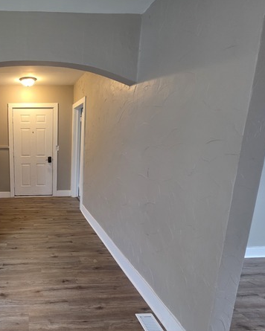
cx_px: 35
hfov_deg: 61.7
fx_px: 186
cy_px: 176
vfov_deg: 83.2
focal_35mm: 19
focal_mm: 2.2
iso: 200
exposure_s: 1/60
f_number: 1.9
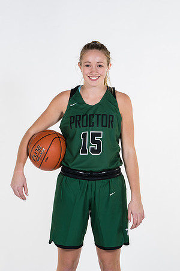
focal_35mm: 165
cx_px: 90
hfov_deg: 8.3
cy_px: 136
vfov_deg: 12.5
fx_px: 1237
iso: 200
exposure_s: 1/160
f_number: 6.3
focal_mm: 110
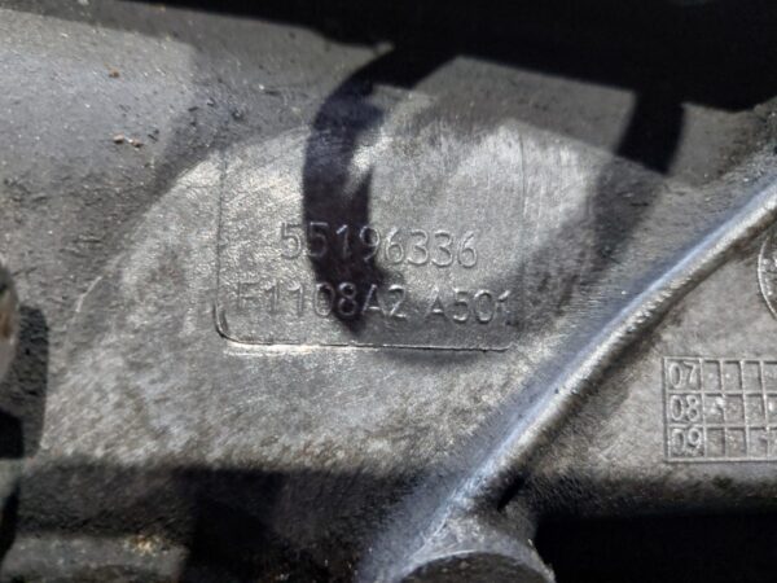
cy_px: 292
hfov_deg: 69.4
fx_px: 561
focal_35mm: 25
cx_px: 388
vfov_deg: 54.9
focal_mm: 5.23
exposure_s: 1/33
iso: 500
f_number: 1.8
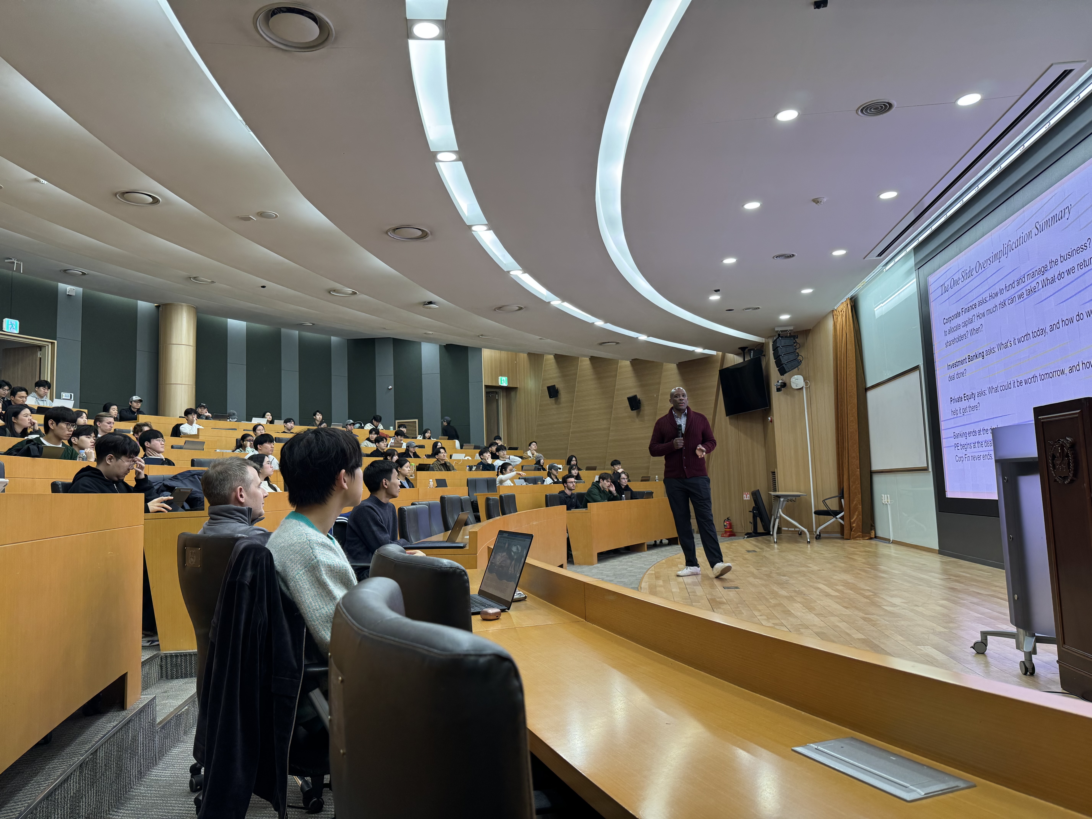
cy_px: 410
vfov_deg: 56.8
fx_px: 757
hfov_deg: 71.6
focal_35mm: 24
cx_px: 546
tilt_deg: +5.0
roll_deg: +1.8
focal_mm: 6.76
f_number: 1.78
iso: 160
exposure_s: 1/120
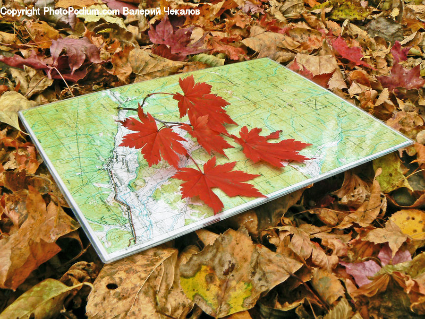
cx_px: 212
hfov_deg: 51.4
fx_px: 442
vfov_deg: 39.7
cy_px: 160
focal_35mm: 36
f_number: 7.1
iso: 80
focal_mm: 6
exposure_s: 1/20
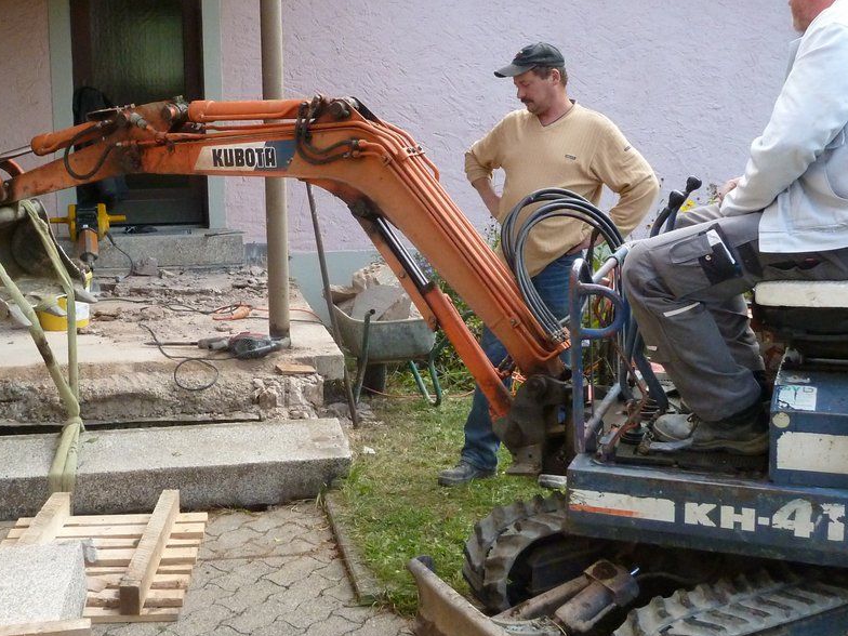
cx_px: 363
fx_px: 1200
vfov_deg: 29.7
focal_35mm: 49
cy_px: 313
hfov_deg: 38.8
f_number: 3.5
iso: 400
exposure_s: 1/400
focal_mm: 5.3
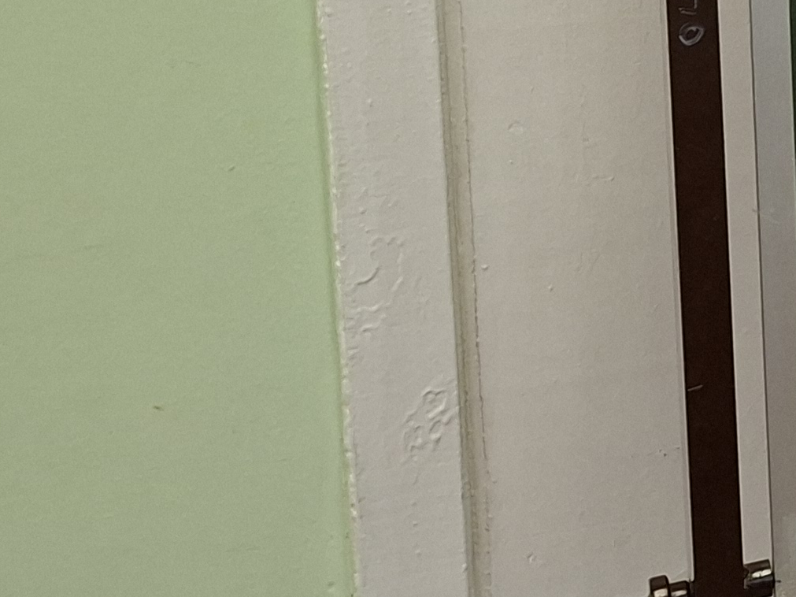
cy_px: -327
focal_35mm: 91
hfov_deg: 16.6
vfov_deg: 14.9
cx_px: 1563
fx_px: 2092
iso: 200
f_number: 1.8
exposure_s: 1/50
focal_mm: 5.54
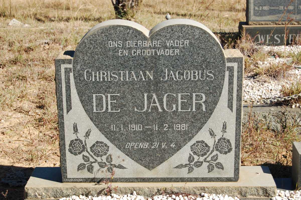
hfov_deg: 29.3
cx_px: 150
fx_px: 576
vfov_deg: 19.7
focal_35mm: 69
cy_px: 100
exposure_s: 1/320
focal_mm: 46
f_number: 6.3
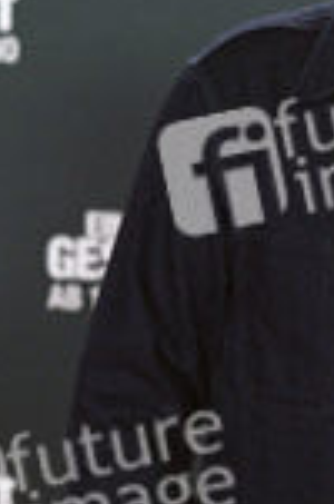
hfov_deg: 5.2
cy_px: 324
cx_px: 428
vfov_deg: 7.9
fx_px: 3635
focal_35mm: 260
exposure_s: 1/500
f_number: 4.8
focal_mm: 98
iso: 2200
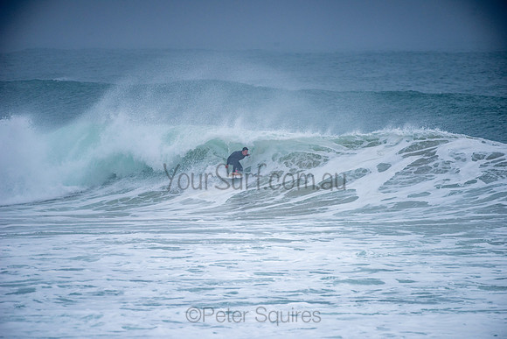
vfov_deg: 2.8
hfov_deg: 4.1
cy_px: 170
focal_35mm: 500
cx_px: 254
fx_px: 7043
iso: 220
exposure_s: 1/1000
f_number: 5.6
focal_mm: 500
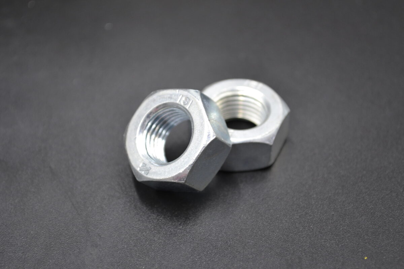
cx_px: 202
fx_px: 808
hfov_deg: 28.1
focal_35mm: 72
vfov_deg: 18.9
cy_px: 134
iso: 400
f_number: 5.6
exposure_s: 1/40
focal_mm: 48
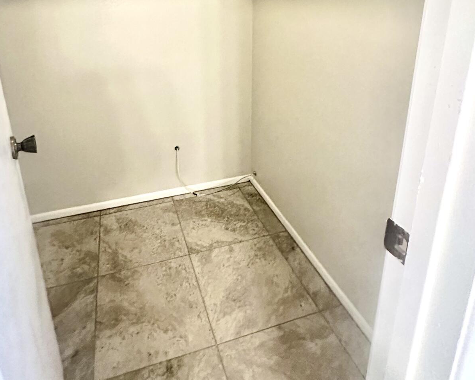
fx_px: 323
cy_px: 85
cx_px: 200
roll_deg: +0.8
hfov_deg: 72.1
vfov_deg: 57.1
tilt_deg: -17.5
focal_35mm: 23
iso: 640
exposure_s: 1/60
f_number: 2.2
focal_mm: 2.22
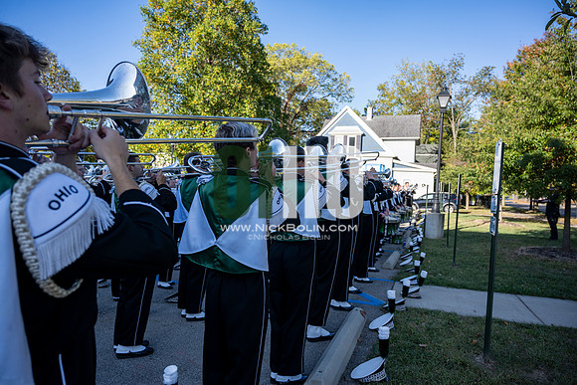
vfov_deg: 53.2
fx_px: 385
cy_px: 192
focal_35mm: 24
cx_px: 288
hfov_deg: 73.7
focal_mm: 24
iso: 125
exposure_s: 1/500
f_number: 4
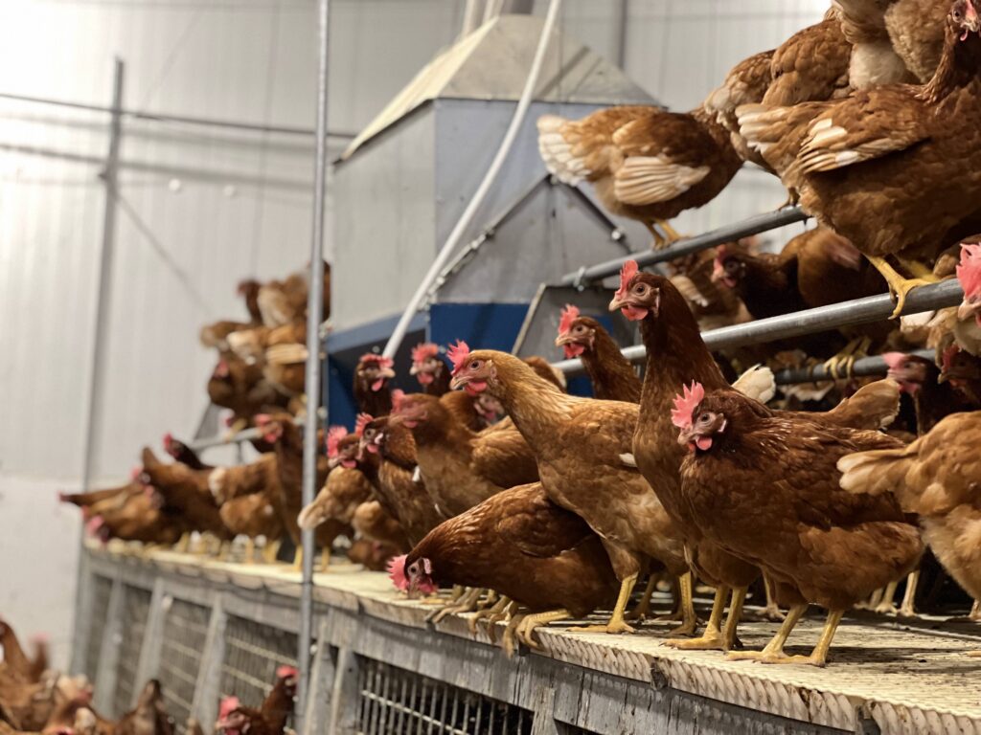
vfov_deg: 19.1
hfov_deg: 25.3
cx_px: 490
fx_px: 2182
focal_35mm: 77
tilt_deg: +4.8
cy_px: 368
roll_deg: -3.7
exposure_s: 1/15
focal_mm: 9
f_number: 2.8
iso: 500
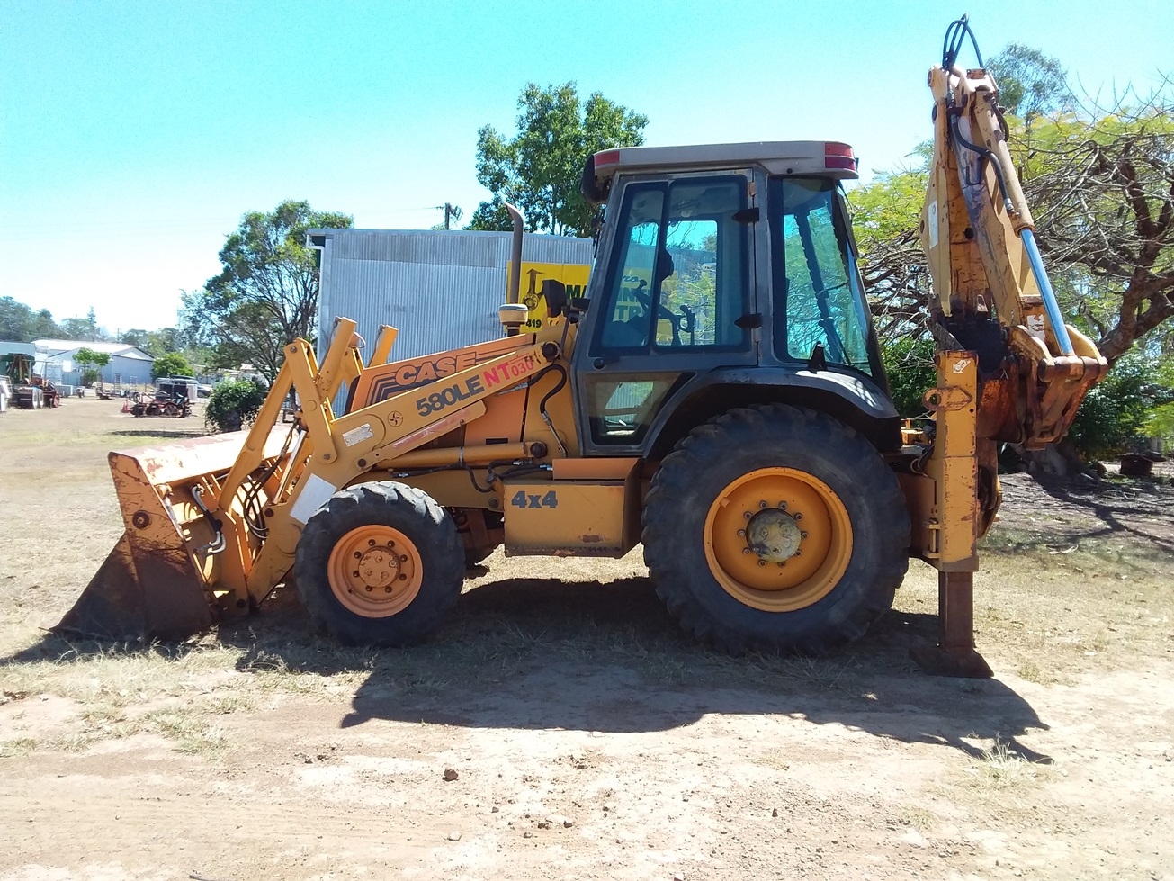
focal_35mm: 28
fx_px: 950
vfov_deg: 49.8
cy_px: 440
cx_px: 587
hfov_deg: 63.4
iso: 40
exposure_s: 1/587
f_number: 1.9
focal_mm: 2.91
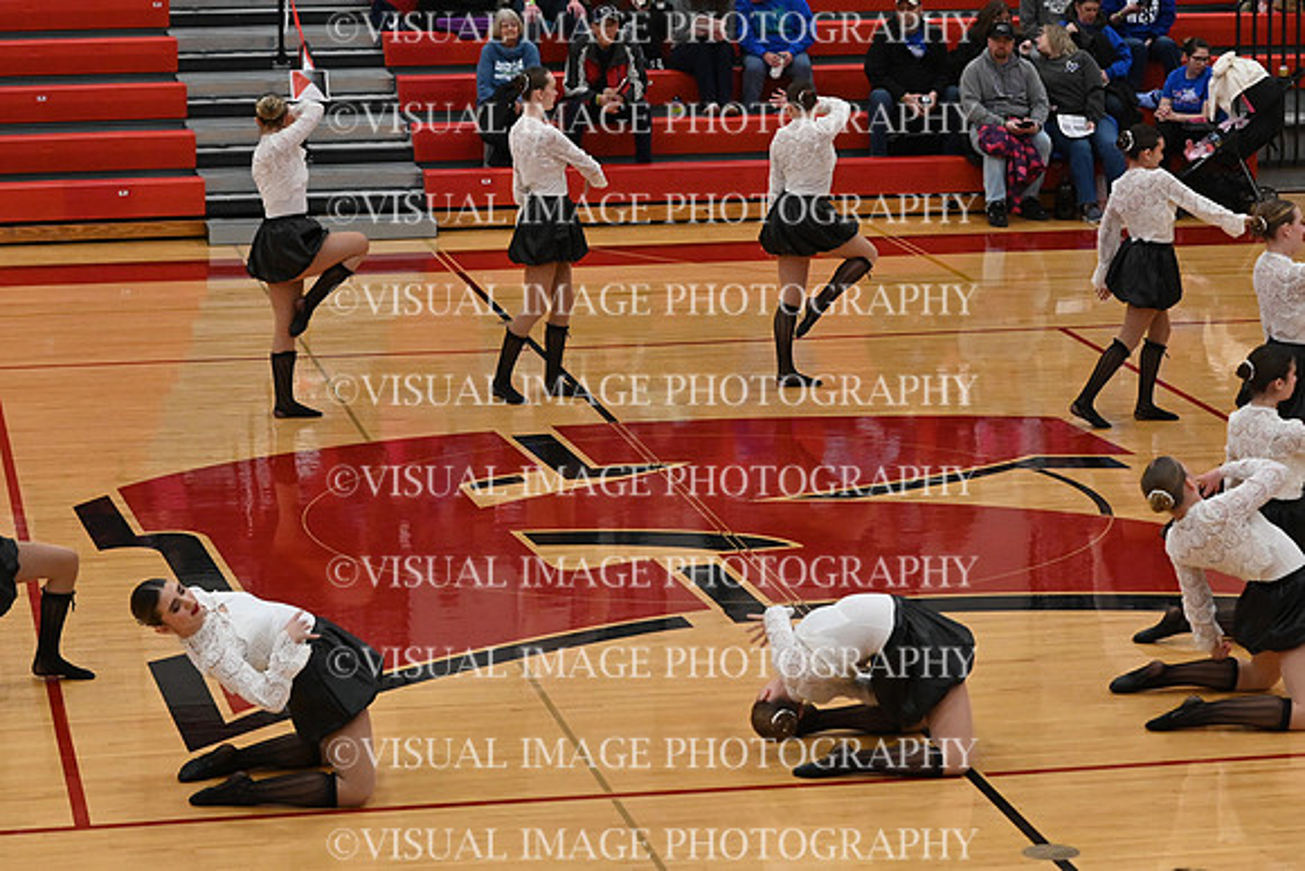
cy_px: 436
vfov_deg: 13.0
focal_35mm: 105
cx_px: 652
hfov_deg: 19.5
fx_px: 3807
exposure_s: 1/400
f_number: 4
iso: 5000
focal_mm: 70
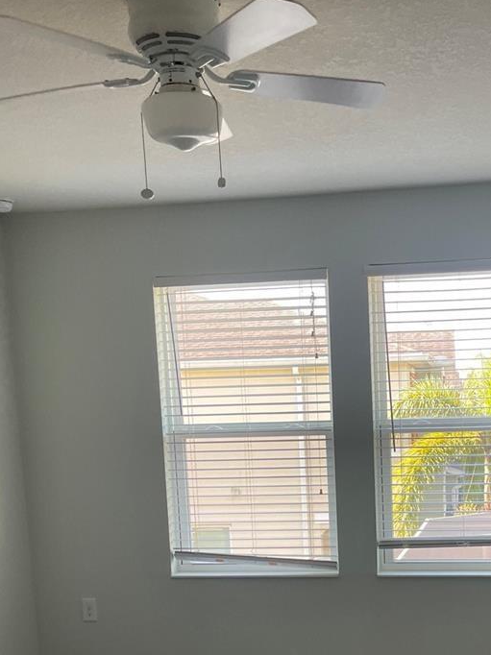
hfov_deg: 32.1
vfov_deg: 41.4
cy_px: 510
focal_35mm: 44
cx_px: 384
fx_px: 833
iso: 80
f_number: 1.6
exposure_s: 1/121
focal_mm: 5.1
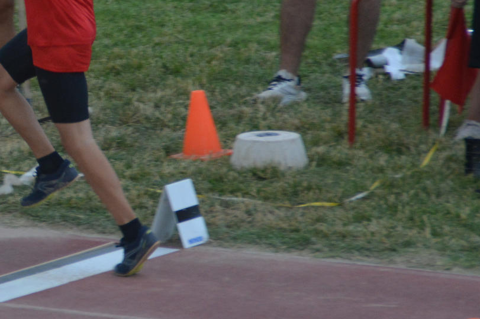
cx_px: -57
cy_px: 123
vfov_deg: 1.8
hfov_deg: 2.7
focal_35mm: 758
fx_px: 10102
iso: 1100
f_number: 6.3
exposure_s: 1/500
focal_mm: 200
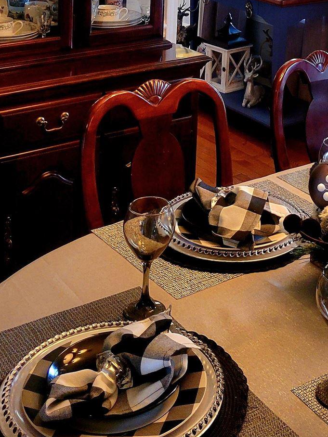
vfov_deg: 26.8
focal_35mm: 66
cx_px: 281
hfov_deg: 21.8
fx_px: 834
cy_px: -55
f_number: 1.8
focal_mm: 5.4
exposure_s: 1/120
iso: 250
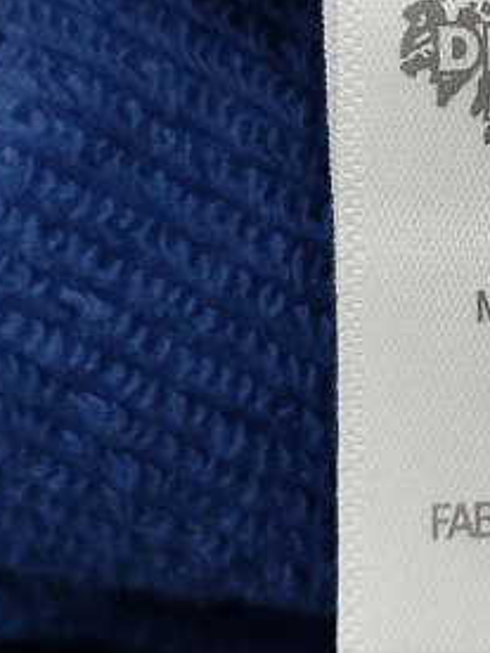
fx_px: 1774
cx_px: 658
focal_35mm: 94
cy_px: 5
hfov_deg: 14.9
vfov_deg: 20.2
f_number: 1.88
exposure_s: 1/100
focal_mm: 5.56
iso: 2019
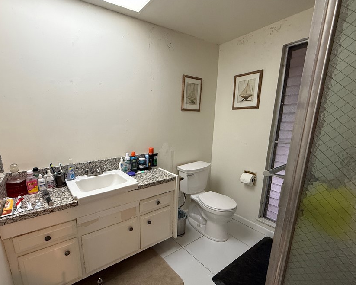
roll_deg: +0.7
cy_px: 160
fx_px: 179
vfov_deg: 76.7
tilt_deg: -13.7
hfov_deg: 89.1
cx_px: 154
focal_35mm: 17
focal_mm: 2.22
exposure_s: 1/60
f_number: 2.2
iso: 250
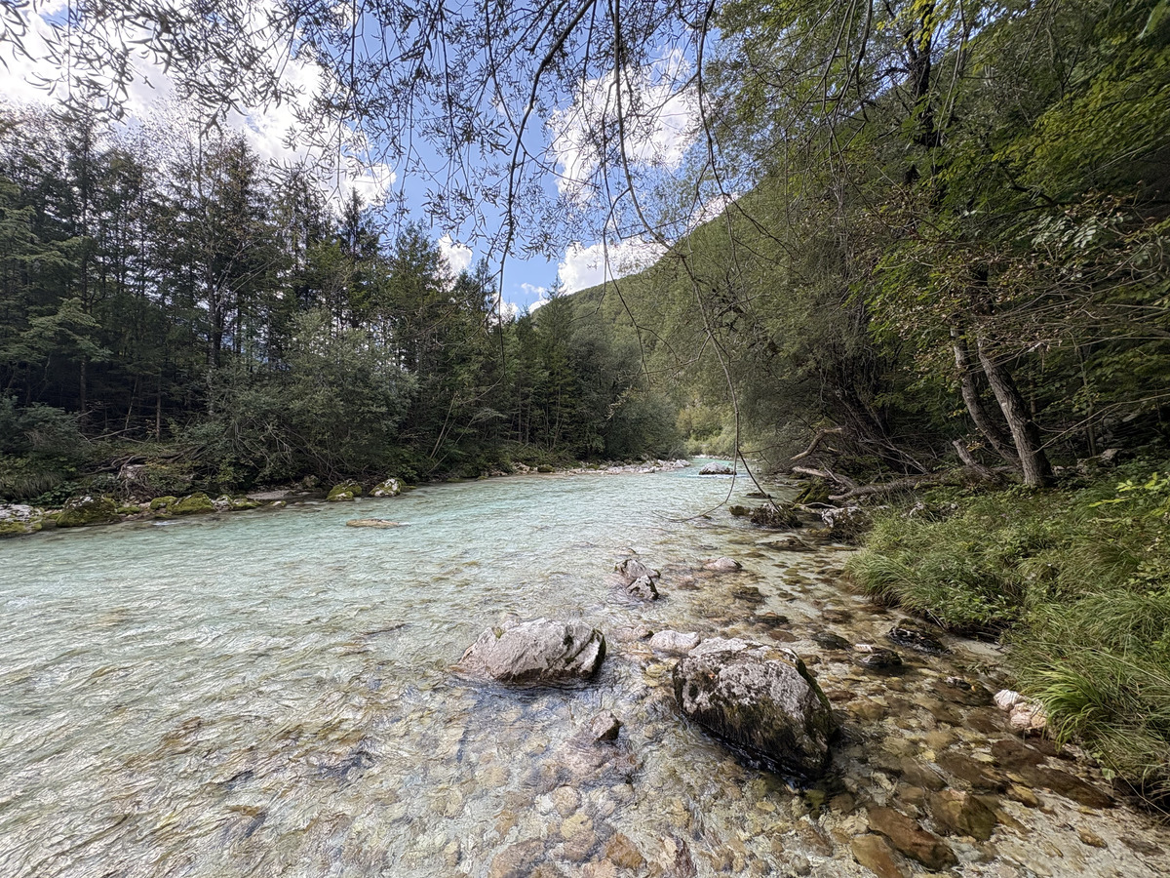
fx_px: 473
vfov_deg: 85.7
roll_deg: +0.0
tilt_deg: +1.0
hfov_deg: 102.1
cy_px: 439
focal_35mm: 14
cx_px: 585
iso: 64
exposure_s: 1/386
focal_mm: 2.22
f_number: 2.2
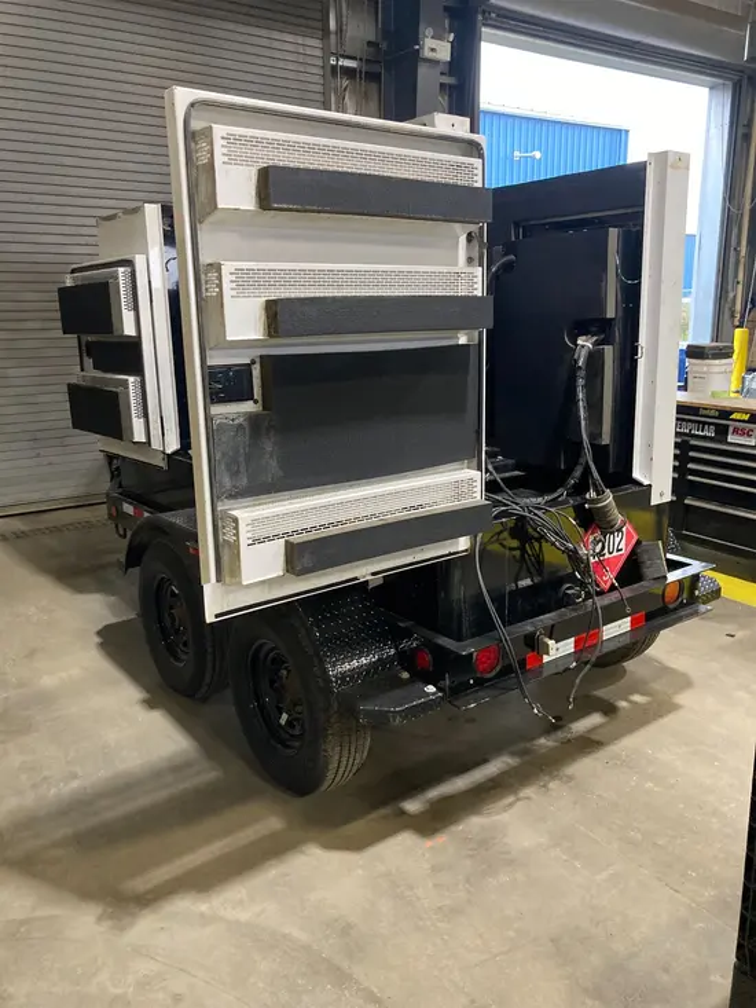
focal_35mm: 28
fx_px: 815
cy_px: 504
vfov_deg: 63.4
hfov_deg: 49.8
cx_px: 378
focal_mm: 3.99
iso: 320
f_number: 1.8
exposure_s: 1/60
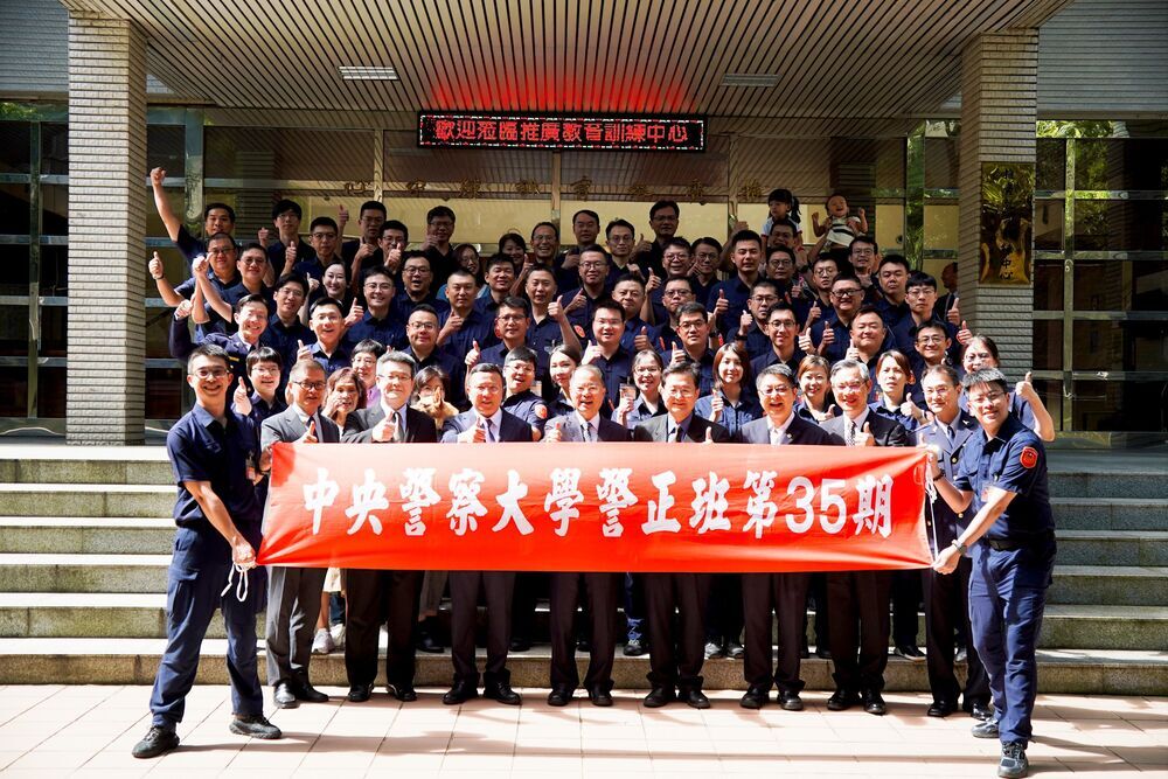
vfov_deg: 28.1
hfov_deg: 41.1
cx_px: 584
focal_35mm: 48
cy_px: 390
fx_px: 1557
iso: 100
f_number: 4
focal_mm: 32
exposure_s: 1/200
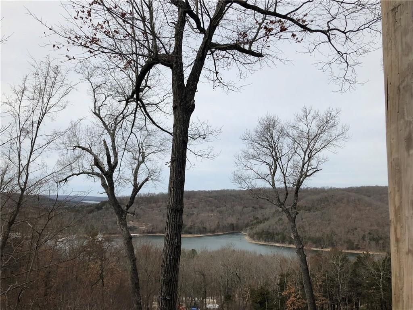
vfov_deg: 49.7
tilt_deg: +5.2
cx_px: 206
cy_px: 155
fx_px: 334
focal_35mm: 28
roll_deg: -0.2
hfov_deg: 63.4
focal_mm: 3.99
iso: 20
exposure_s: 1/2183
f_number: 1.8
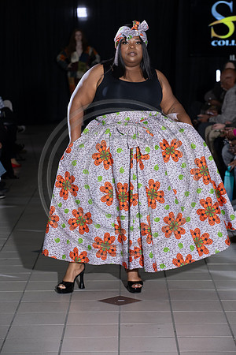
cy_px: 178
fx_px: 1229
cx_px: 118
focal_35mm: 125
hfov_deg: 11.0
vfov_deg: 16.4
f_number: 6.3
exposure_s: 1/160
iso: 1000
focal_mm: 125
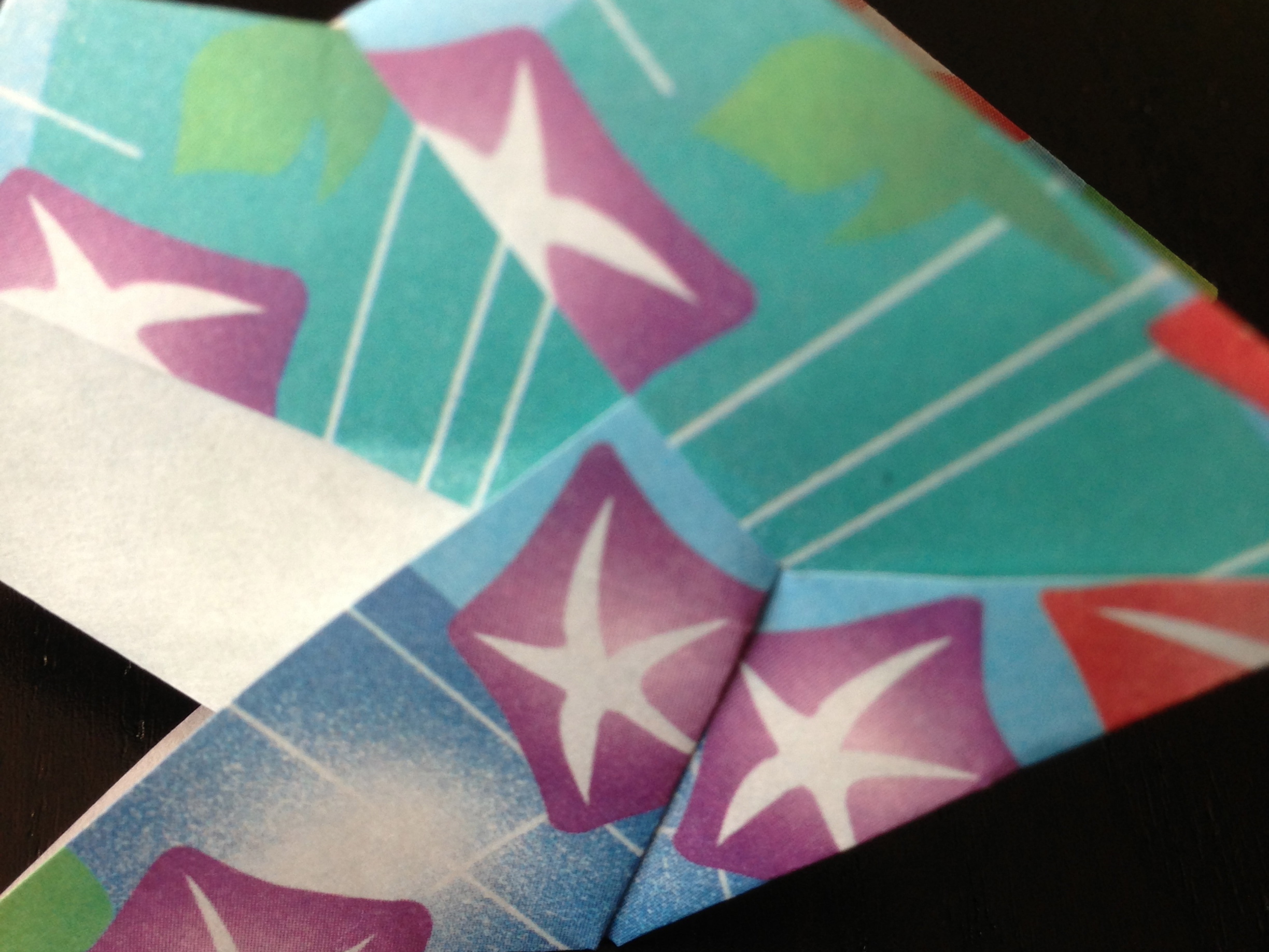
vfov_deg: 42.9
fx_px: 1210
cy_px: 476
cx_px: 634
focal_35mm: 33
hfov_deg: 55.4
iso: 64
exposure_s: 1/20
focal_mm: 4.13
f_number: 2.4
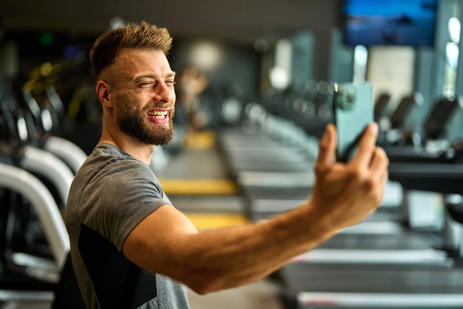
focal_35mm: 50
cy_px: 154
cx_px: 232
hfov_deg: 39.6
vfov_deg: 27.0
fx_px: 643
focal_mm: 50
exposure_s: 1/250
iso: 100
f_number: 1.2
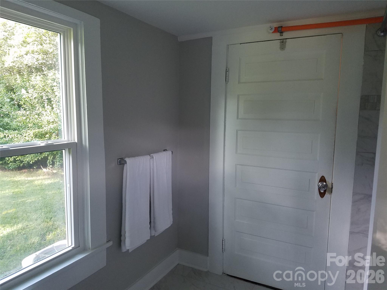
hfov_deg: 67.3
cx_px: 194
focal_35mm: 26
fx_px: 291
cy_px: 145
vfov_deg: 53.1
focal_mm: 4.2
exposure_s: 1/40
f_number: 1.7
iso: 125
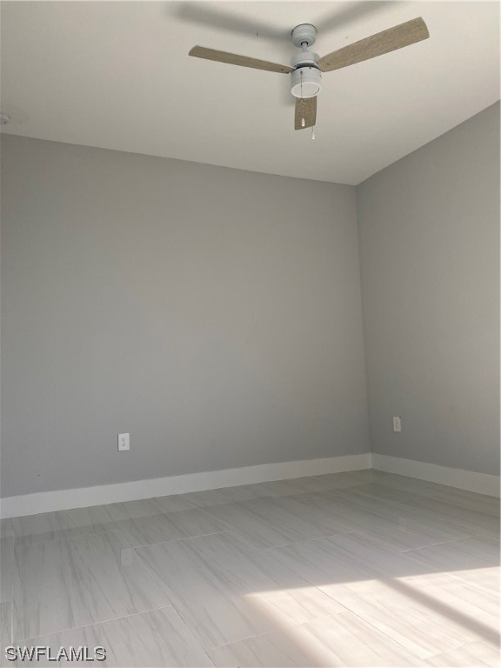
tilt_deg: +4.7
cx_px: 250
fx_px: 502
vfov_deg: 67.3
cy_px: 334
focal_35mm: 26
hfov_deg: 53.1
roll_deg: +1.9
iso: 32
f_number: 1.8
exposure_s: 1/121
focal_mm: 4.25
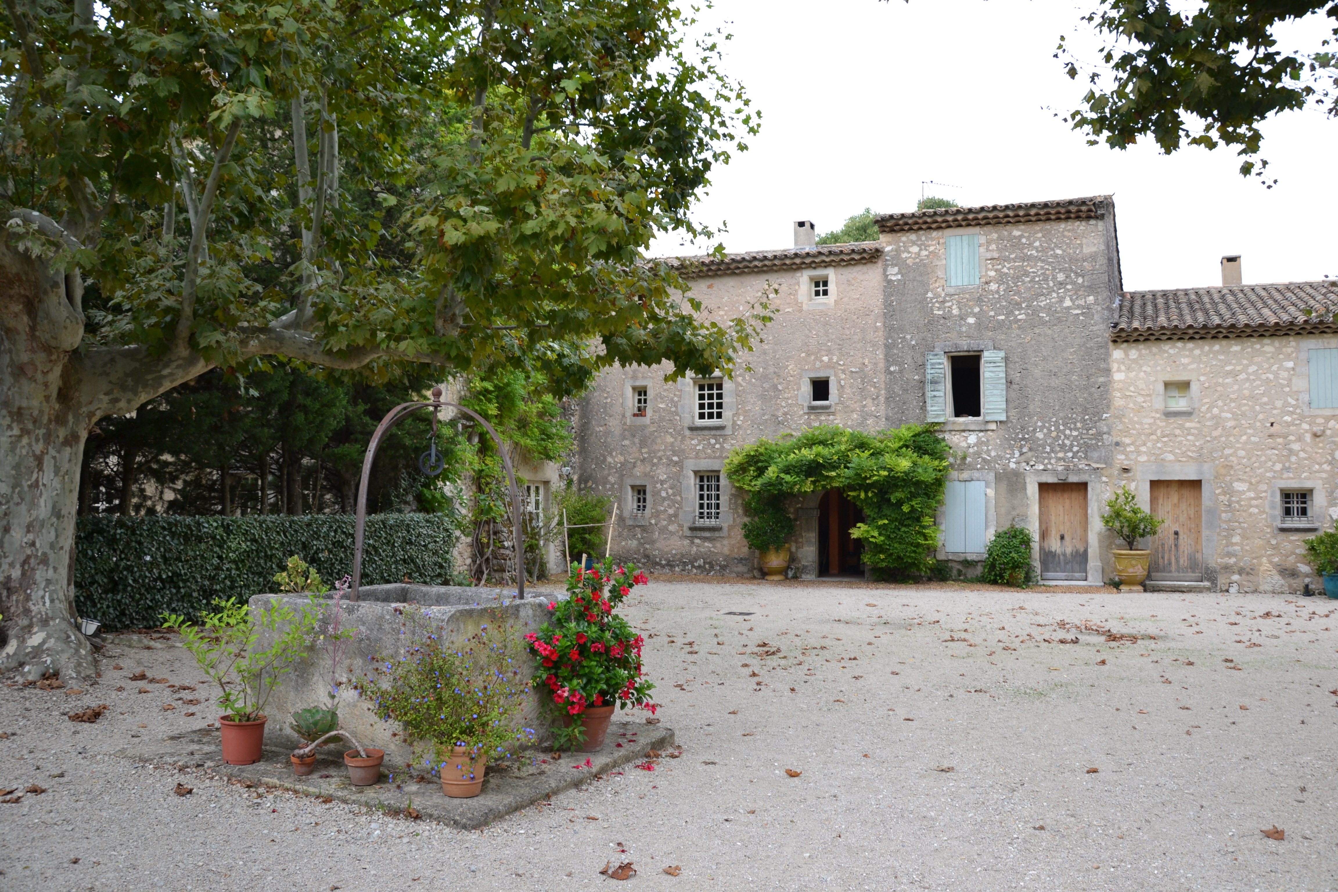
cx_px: 669
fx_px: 1003
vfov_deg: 47.9
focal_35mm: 27
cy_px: 446
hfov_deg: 67.4
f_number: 5.6
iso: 220
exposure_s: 1/125
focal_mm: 18
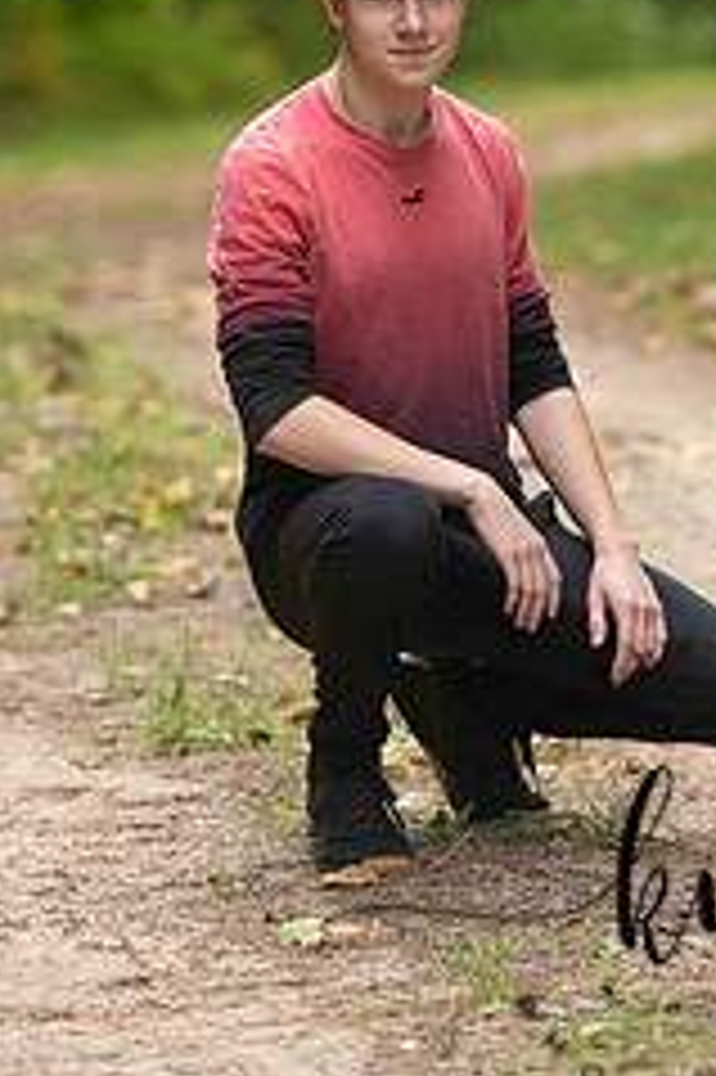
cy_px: 153
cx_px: 450
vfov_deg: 7.0
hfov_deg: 4.7
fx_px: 8723
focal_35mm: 292
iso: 500
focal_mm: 155
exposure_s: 1/320
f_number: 2.8
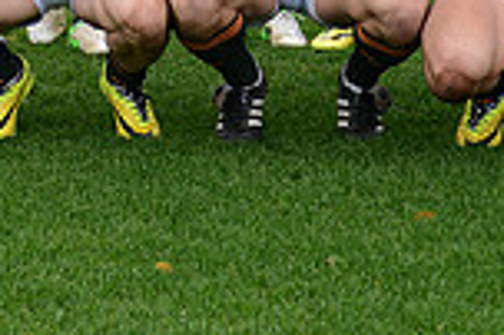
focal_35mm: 172
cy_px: -274
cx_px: 109
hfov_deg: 11.9
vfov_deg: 7.7
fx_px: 2405
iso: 320
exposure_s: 1/500
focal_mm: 45
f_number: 2.8
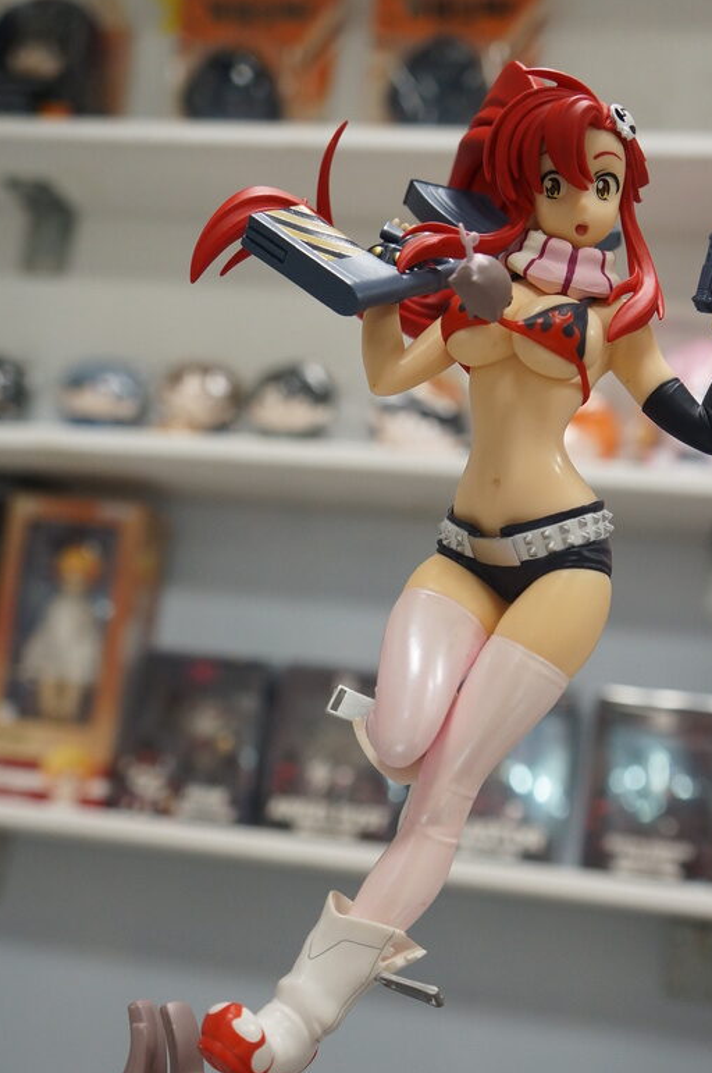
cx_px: 407
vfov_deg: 40.3
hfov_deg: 27.6
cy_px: 679
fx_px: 1447
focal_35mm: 49
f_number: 4
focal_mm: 25
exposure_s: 1/60
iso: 800
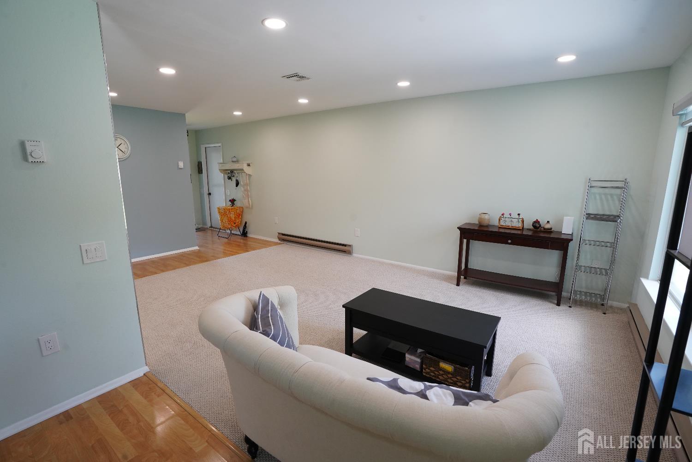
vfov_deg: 73.7
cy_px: 231
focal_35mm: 16
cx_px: 346
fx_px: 308
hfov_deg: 96.7
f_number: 8
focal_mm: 16
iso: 2000
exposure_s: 1/100
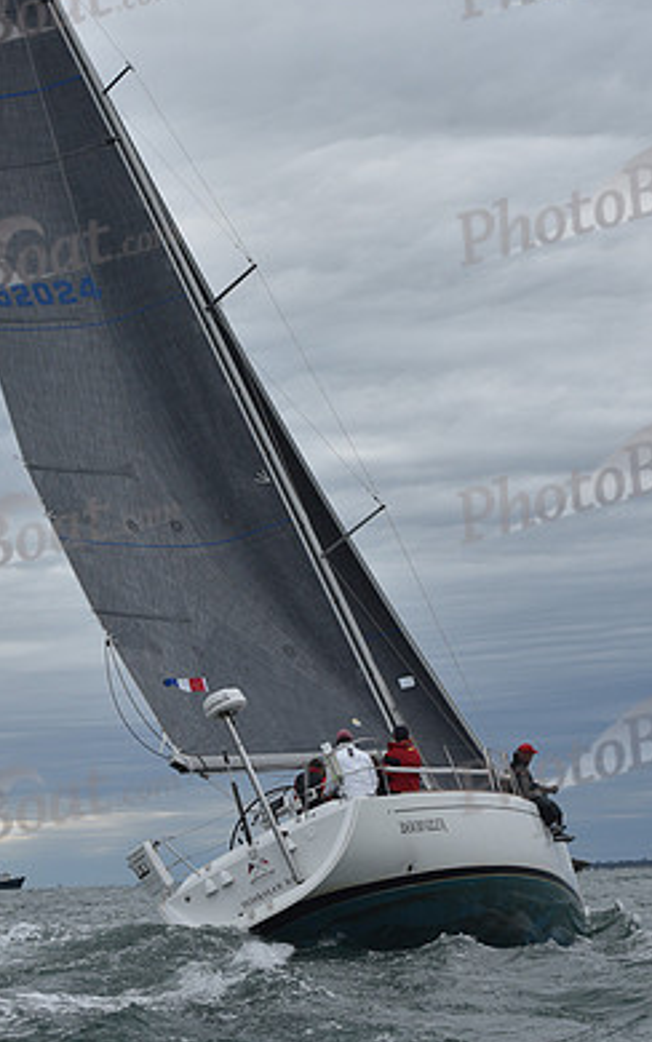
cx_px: 319
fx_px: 3011
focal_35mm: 106
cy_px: 374
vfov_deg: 19.6
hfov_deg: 12.4
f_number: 10
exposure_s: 1/1000
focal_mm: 70
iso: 400
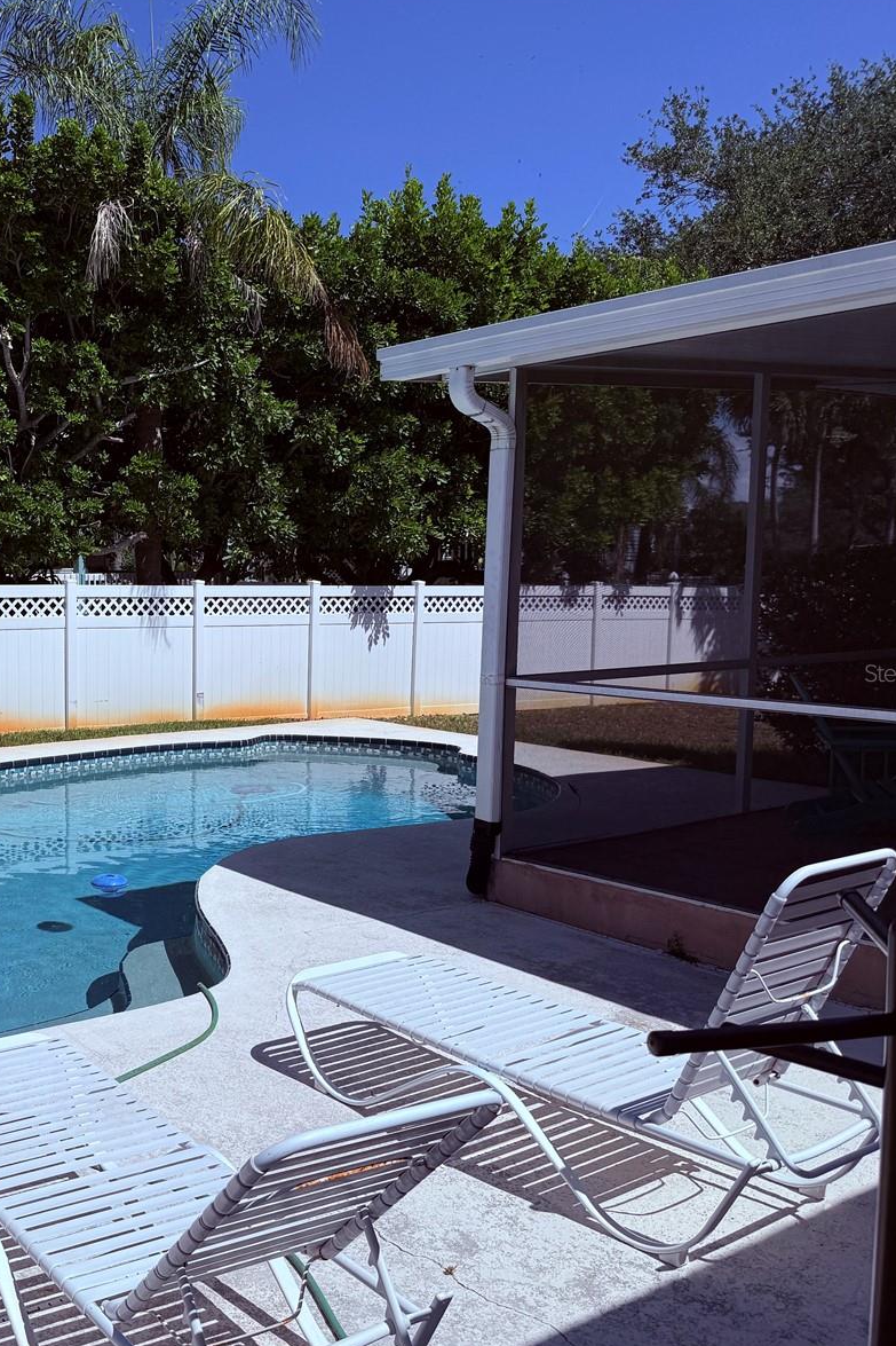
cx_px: 57
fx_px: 1270
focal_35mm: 34
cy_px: 672
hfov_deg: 36.0
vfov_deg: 55.8
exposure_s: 1/11905
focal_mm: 6.76
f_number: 1.78
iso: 80
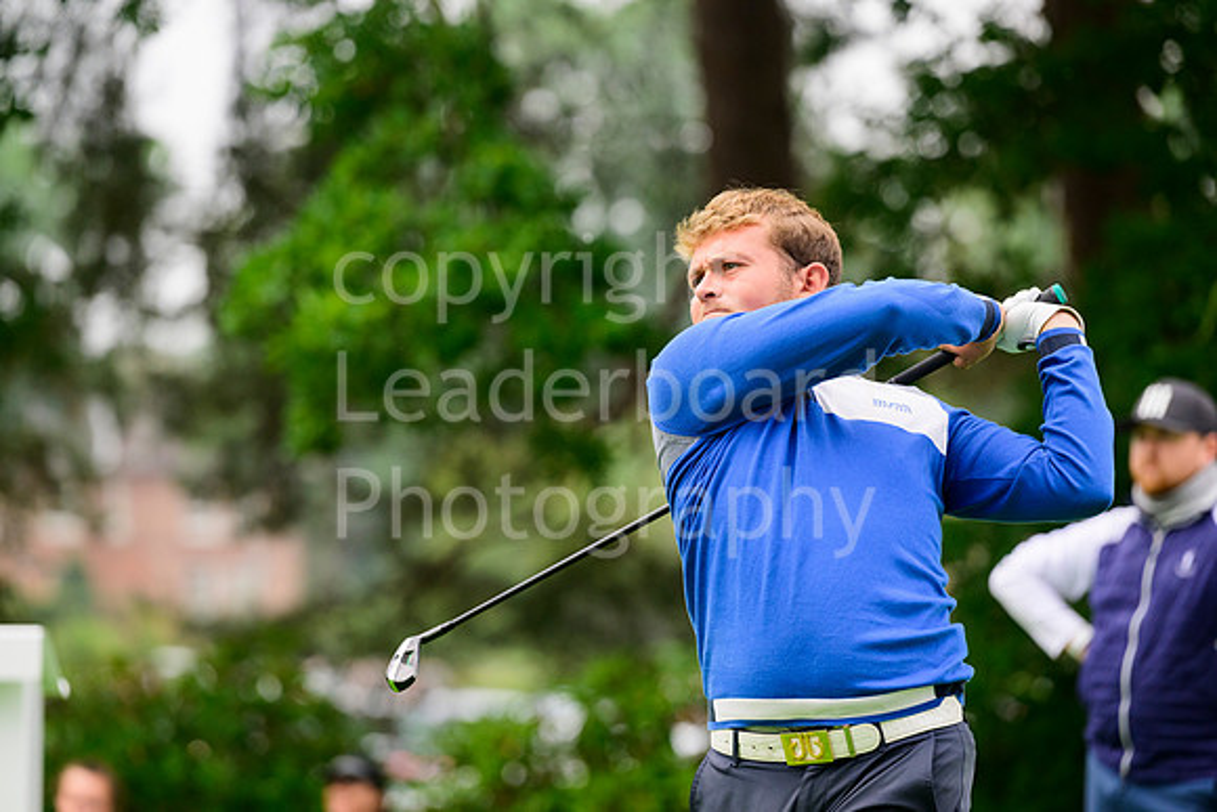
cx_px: 608
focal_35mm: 200
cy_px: 406
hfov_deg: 10.3
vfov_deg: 6.9
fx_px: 6762
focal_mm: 200
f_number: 4
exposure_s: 1/1600
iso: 1000
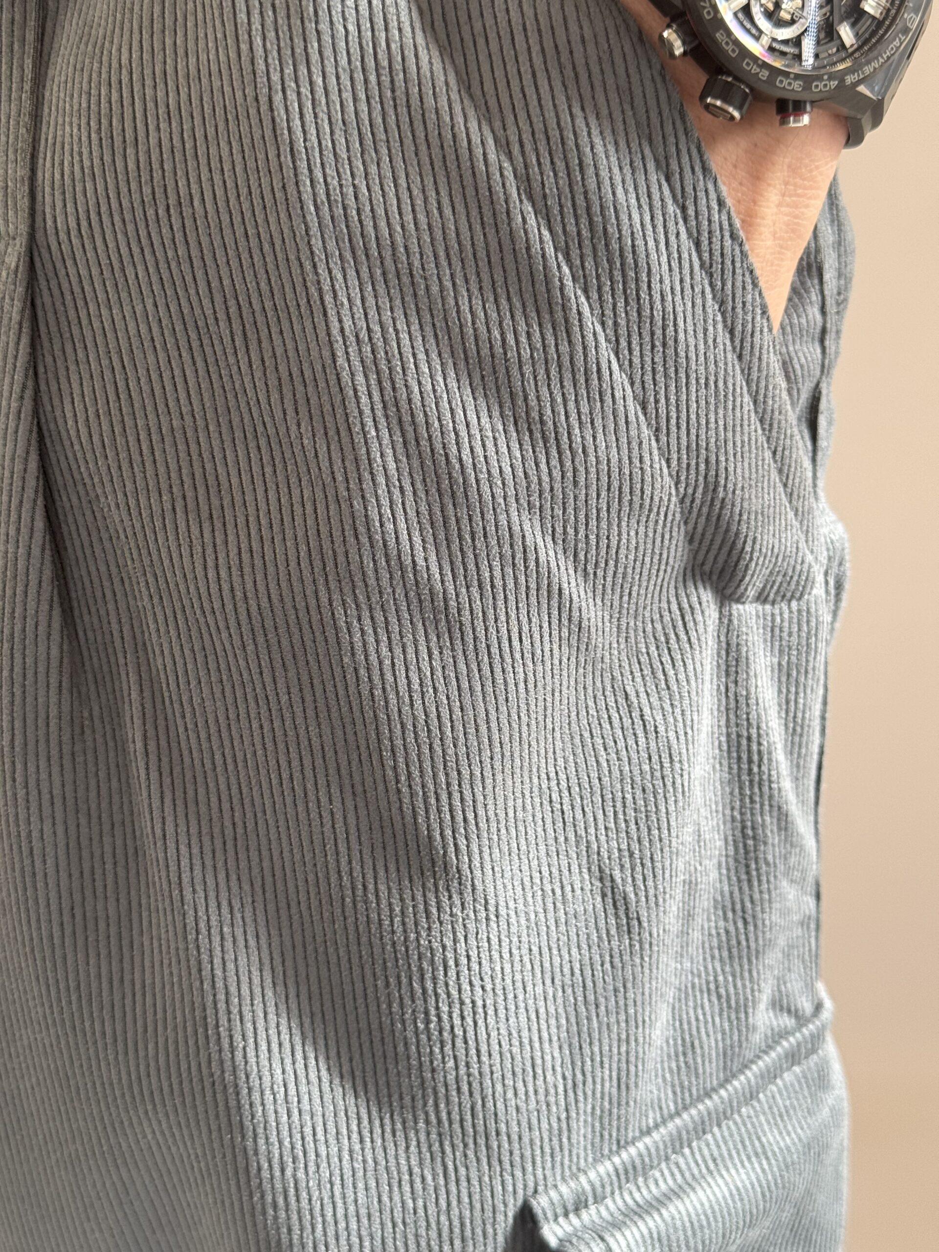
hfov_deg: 30.3
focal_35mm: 48
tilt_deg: -13.5
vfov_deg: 39.7
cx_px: 470
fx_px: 1736
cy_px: 626
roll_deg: -1.4
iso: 100
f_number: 1.78
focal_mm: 6.76
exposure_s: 1/108
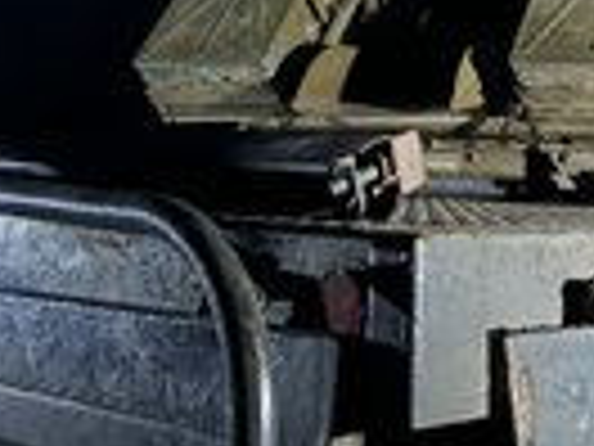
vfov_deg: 18.5
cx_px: 468
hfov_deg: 26.2
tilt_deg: +14.6
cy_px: -167
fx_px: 1253
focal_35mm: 73
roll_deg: -0.7
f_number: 1.78
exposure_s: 1/15
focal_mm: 6.76
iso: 4000
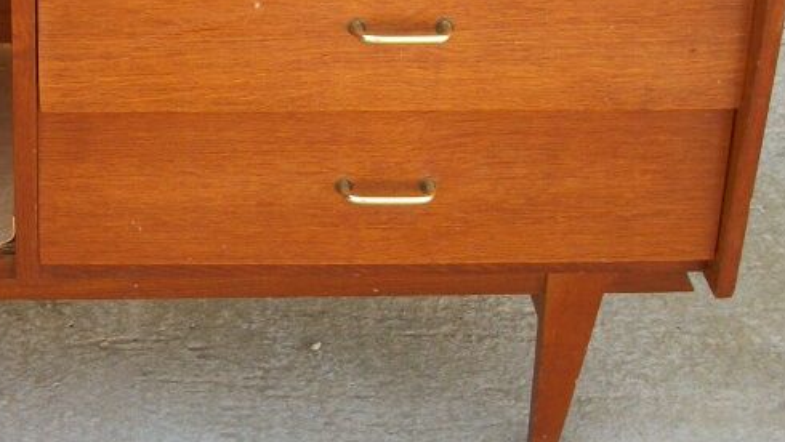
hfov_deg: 22.7
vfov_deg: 13.2
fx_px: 1895
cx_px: 51
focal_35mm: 91
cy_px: 61
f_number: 2.9
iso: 80
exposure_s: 1/160
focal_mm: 5.7
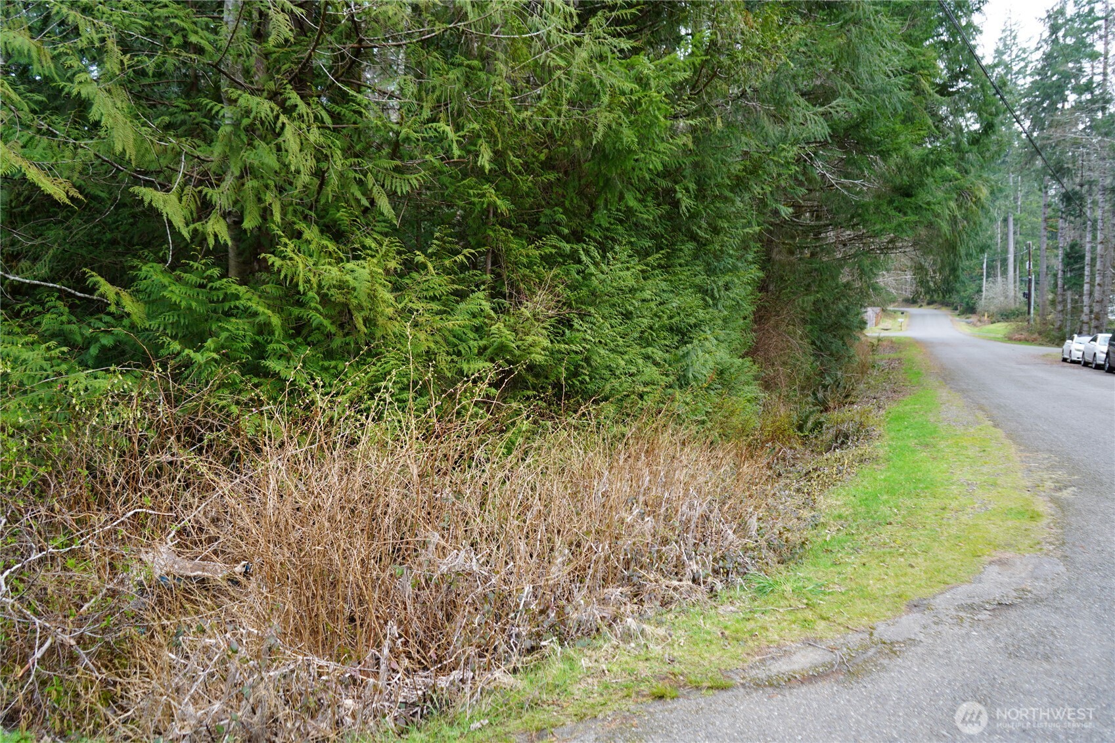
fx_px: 867
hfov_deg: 65.5
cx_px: 558
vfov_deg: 46.4
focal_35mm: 28
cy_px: 372
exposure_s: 1/60
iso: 100
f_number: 4
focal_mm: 28
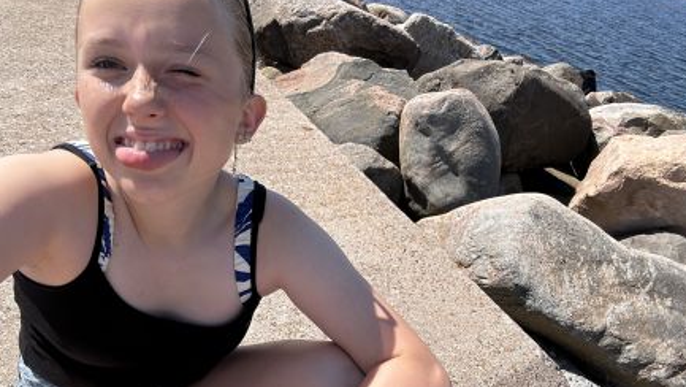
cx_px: 355
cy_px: 258
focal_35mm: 26
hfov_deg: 71.9
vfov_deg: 43.8
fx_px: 473
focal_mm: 2.69
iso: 25
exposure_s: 1/964
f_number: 1.9
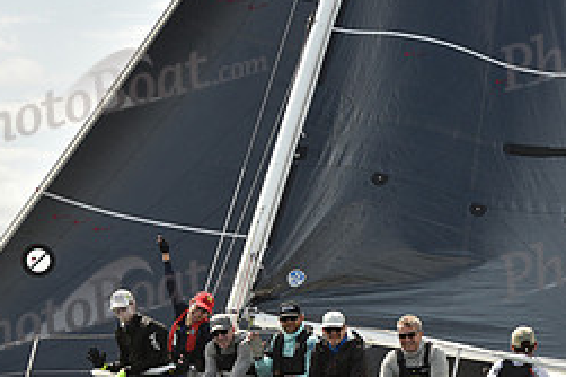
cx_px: 386
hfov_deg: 12.7
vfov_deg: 8.4
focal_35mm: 162
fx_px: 2545
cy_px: 389
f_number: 8
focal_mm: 70
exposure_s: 1/800
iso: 250
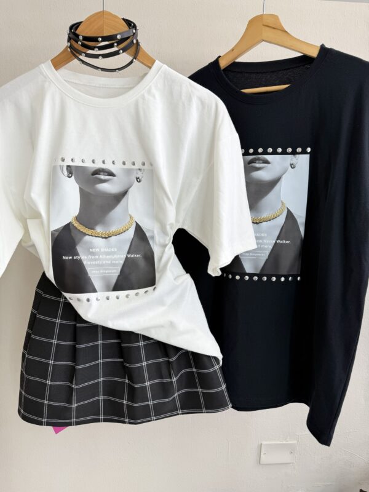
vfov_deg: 71.6
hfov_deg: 56.8
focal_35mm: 24
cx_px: 184
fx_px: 341
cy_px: 246
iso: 50
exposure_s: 1/124
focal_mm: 6.76
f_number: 1.78
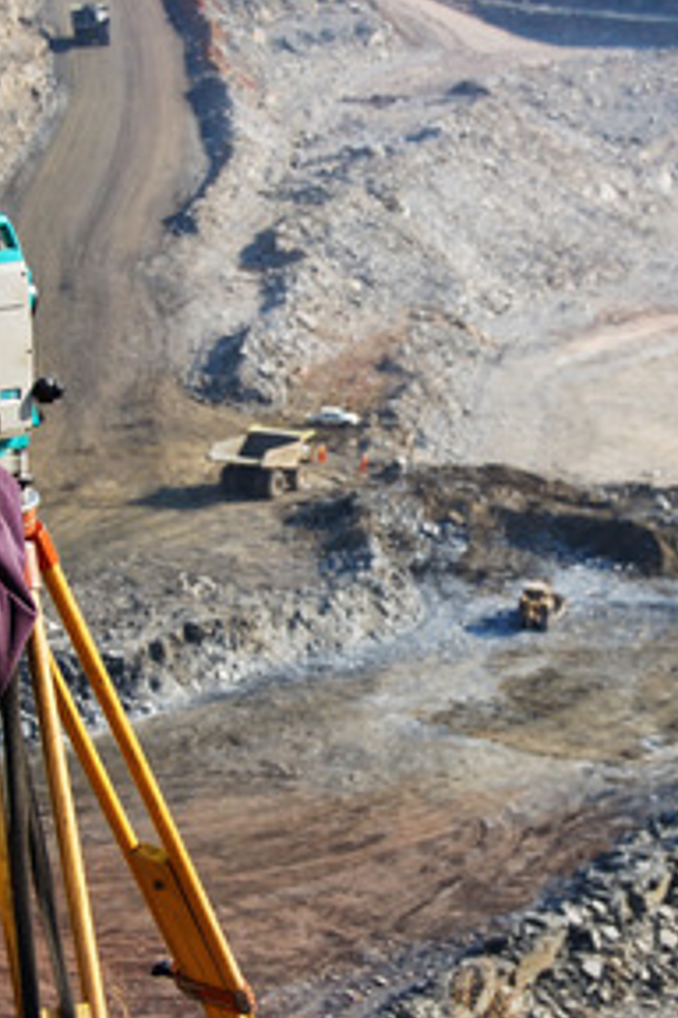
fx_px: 3557
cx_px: 438
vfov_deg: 16.3
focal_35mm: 126
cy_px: 452
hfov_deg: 10.9
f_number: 5.3
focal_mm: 45
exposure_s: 1/640
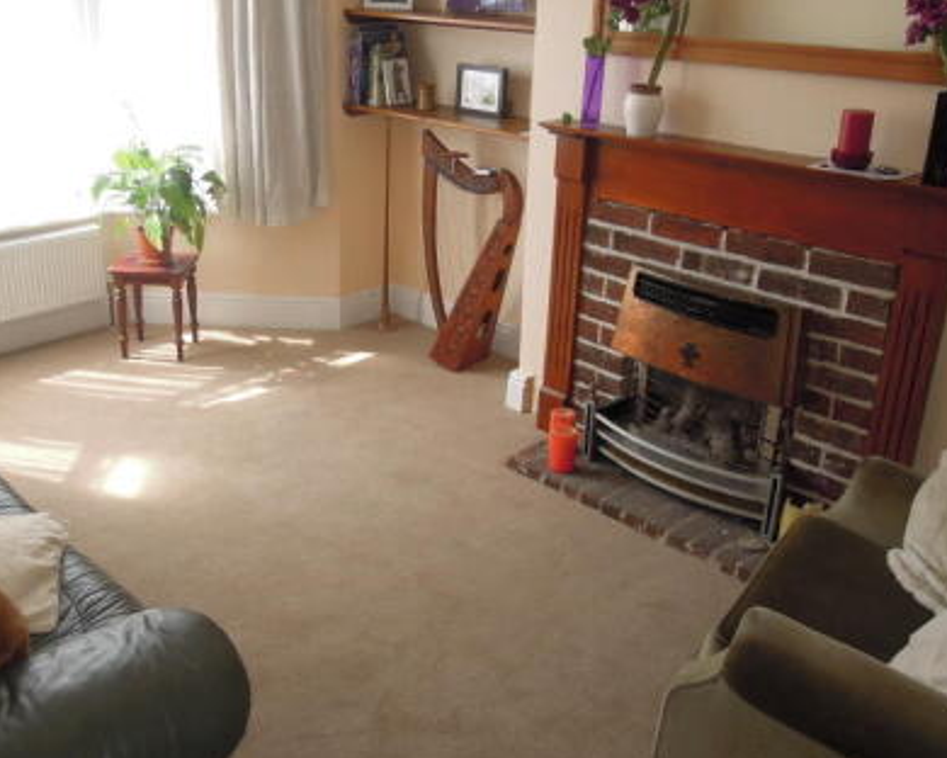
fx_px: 981
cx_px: 348
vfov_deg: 42.1
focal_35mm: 35
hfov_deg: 50.9
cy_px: 310
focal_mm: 4.3
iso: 160
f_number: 2.8
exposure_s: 1/160
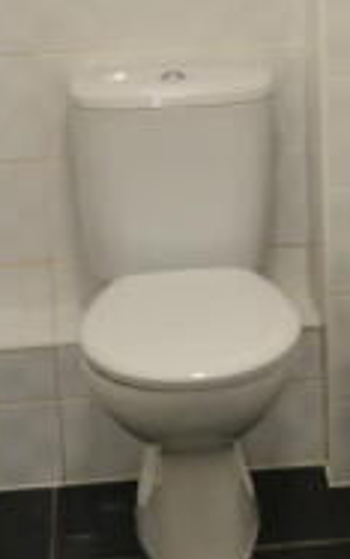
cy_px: 115
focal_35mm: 107
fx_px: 1632
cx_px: 375
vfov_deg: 19.3
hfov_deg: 12.1
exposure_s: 1/60
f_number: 3.8
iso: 1100
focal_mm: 20
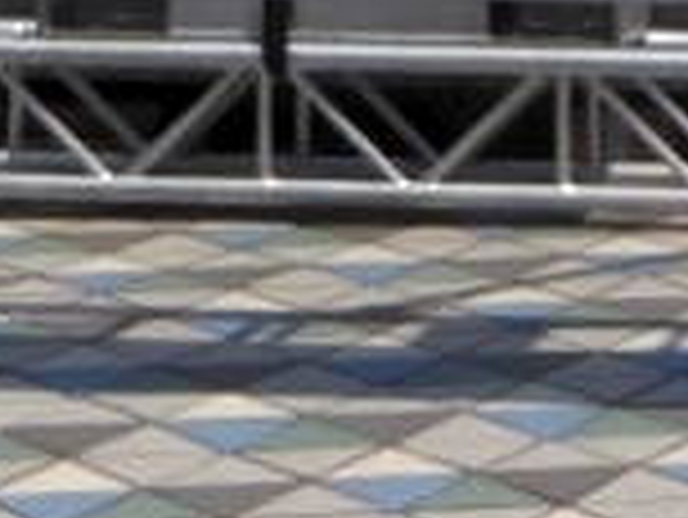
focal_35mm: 229
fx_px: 4555
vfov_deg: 6.3
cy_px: -595
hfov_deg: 8.4
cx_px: 1142
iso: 100
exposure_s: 1/1000
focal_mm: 6.3
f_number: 5.6
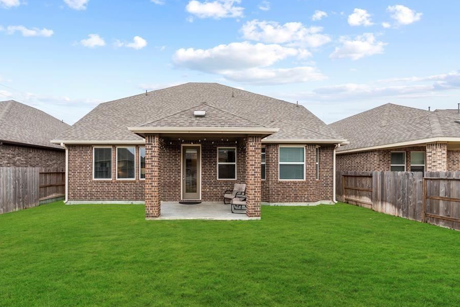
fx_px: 204
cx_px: 209
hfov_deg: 96.5
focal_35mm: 16
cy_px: 165
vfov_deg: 73.7
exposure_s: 1/100
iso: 100
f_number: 8
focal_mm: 14
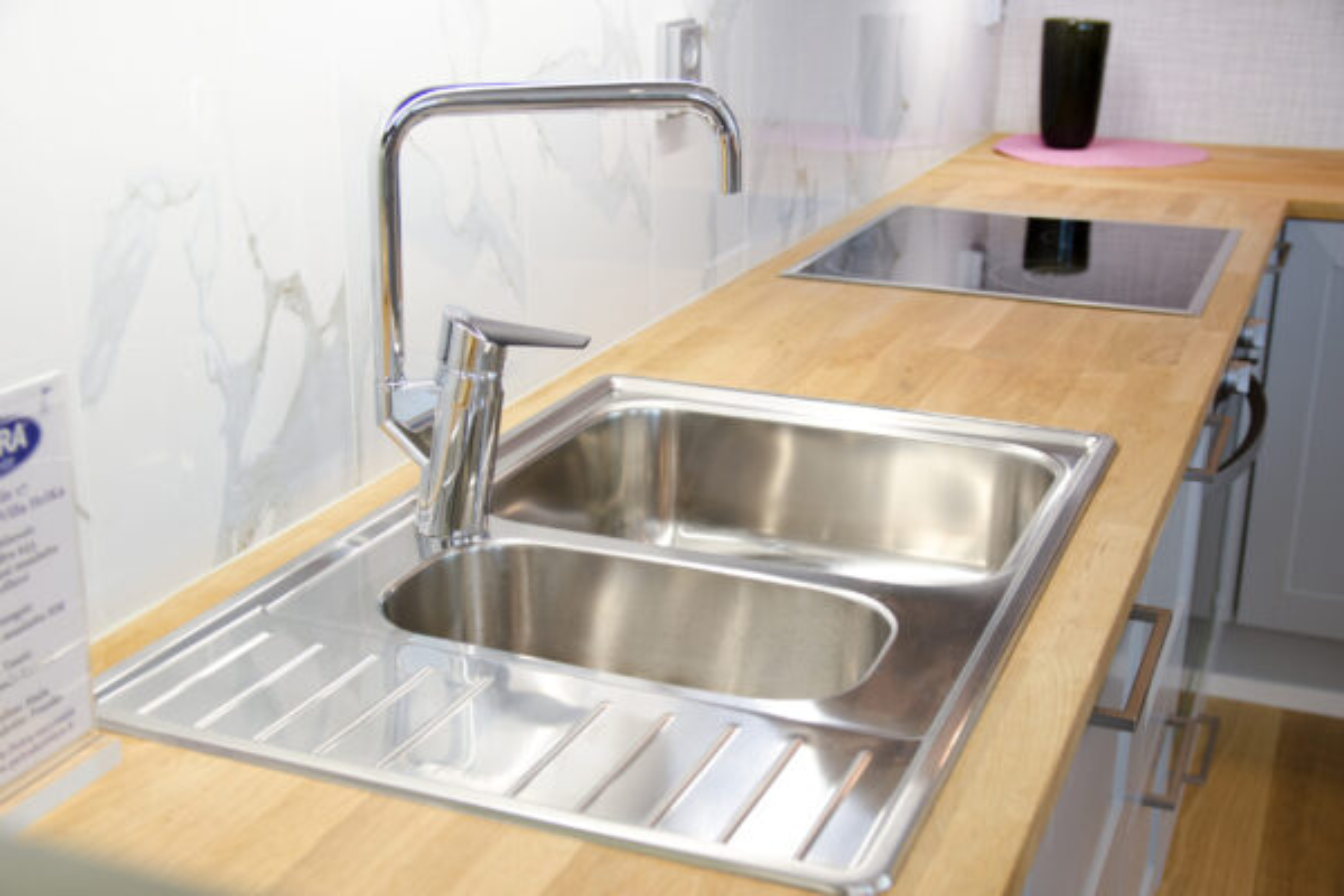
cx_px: 672
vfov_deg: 28.1
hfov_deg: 41.1
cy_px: 448
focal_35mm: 48
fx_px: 1792
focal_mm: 32
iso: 400
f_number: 3.5
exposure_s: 1/60
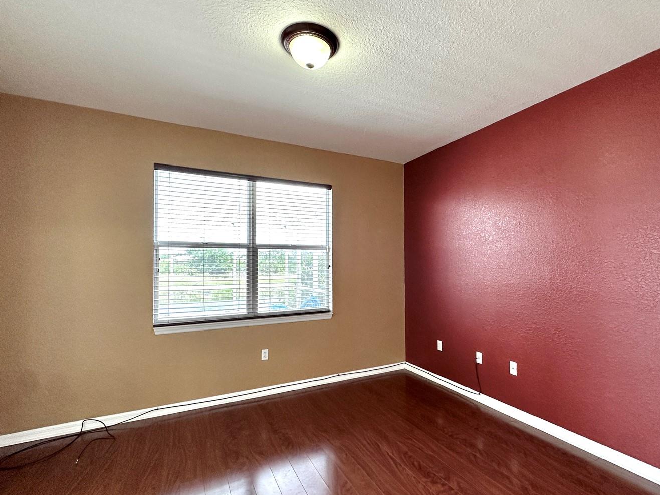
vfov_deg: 74.7
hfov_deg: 90.6
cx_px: 369
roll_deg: +0.3
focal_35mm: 17
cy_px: 248
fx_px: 324
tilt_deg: +2.3
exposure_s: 1/99
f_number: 2.2
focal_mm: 2.22
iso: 125
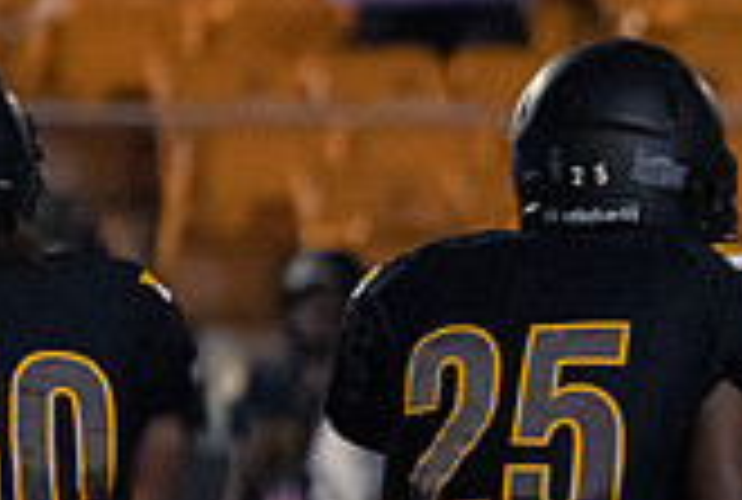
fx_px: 26124
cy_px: 645
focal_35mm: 1264
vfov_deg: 1.1
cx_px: 1280
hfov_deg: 1.6
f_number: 5.6
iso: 12800
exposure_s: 1/1000
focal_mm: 303
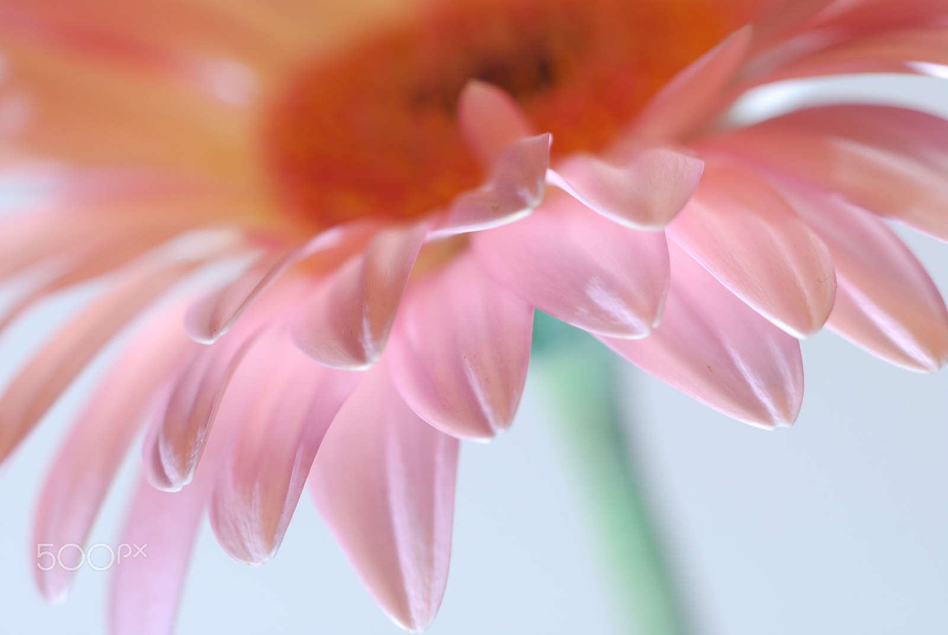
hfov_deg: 13.7
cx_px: 474
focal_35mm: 150
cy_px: 318
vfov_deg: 9.2
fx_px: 3955
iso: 200
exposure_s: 1/2.5
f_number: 6.3
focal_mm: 100
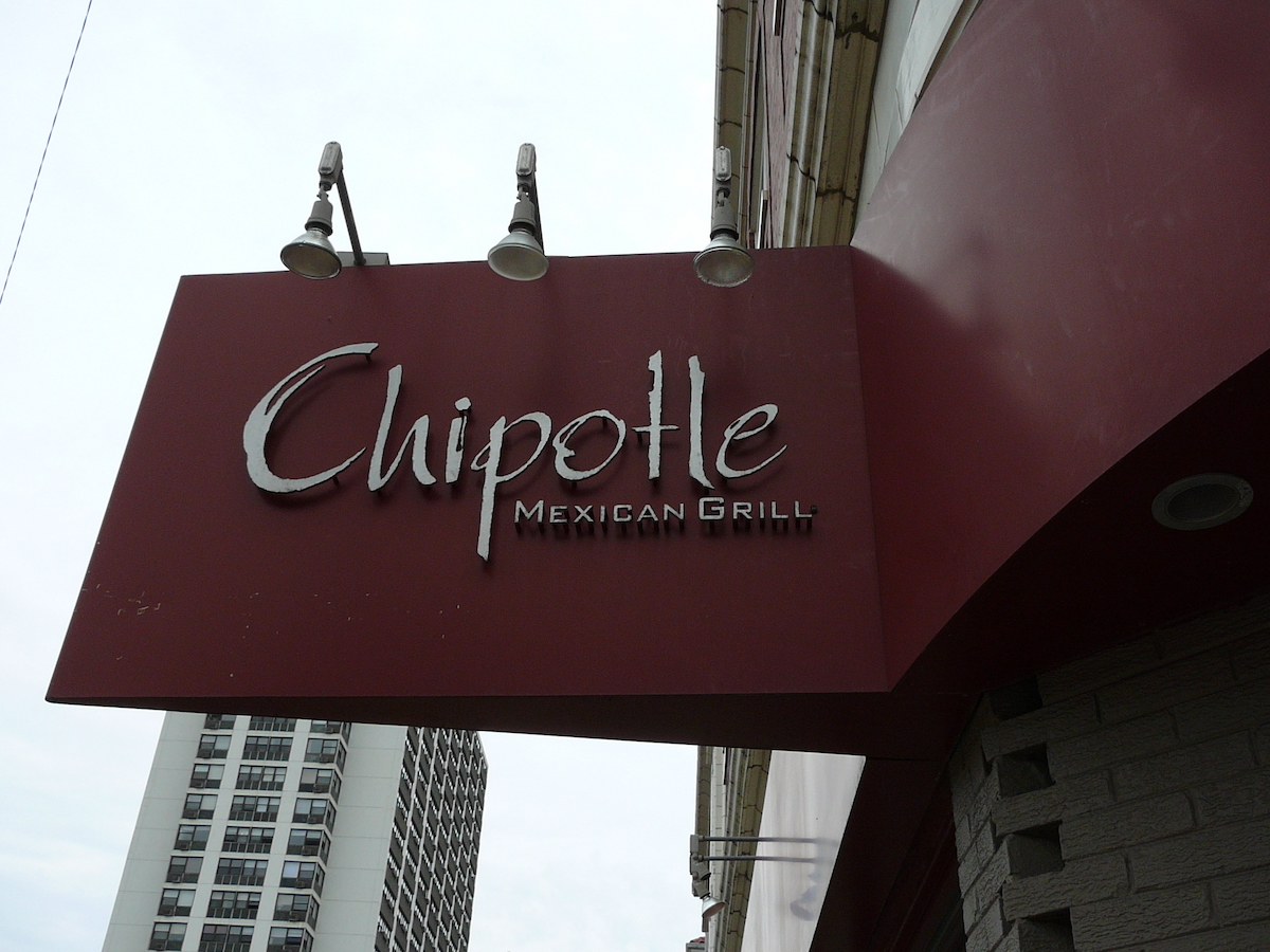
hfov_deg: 52.6
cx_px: 635
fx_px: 1284
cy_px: 476
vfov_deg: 40.7
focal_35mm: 35
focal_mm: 5.2
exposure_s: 1/500
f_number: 5
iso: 80
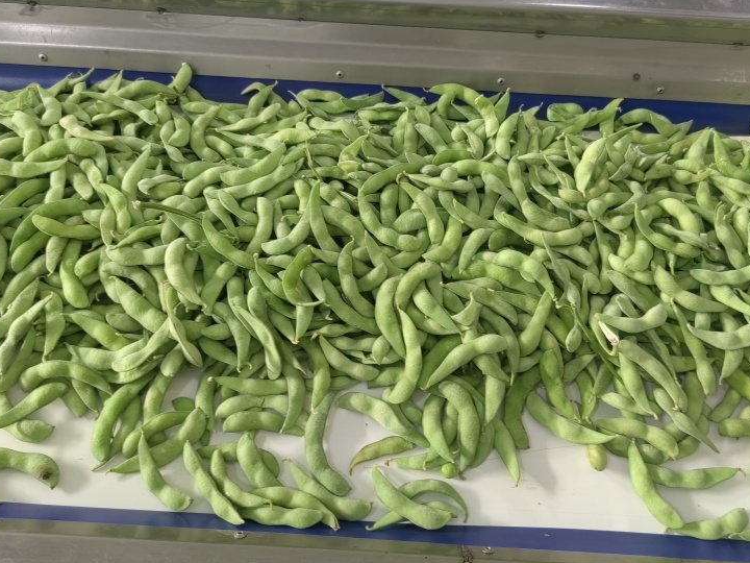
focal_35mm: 30
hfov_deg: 60.0
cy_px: 260
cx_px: 373
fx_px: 650
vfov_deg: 46.8
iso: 320
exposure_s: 1/100
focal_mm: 5.52
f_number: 1.9
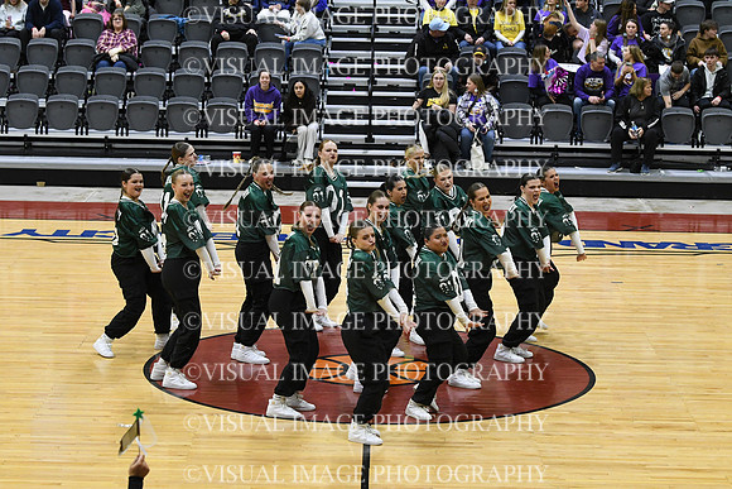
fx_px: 2135
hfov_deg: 19.5
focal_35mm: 105
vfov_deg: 13.0
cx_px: 366
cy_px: 244
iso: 3200
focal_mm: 70
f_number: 4
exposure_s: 1/250
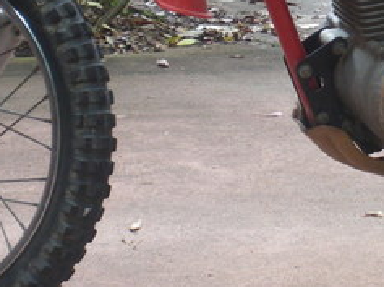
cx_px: 342
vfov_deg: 10.4
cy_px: 78
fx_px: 1573
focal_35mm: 142
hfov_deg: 13.8
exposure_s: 1/50
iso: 64
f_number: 4
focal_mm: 7.5
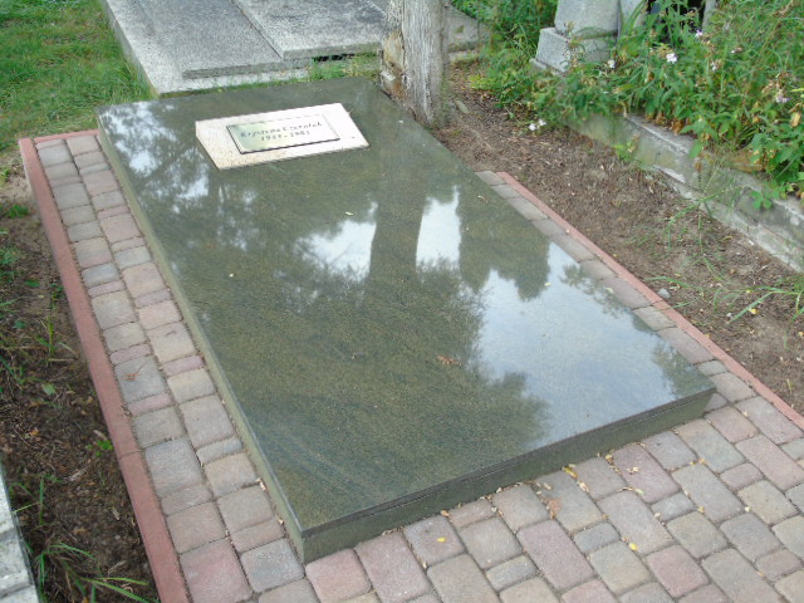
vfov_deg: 41.8
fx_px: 790
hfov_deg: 54.0
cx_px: 402
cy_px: 302
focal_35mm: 34
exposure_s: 1/80
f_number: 3.8
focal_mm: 6.1
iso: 80
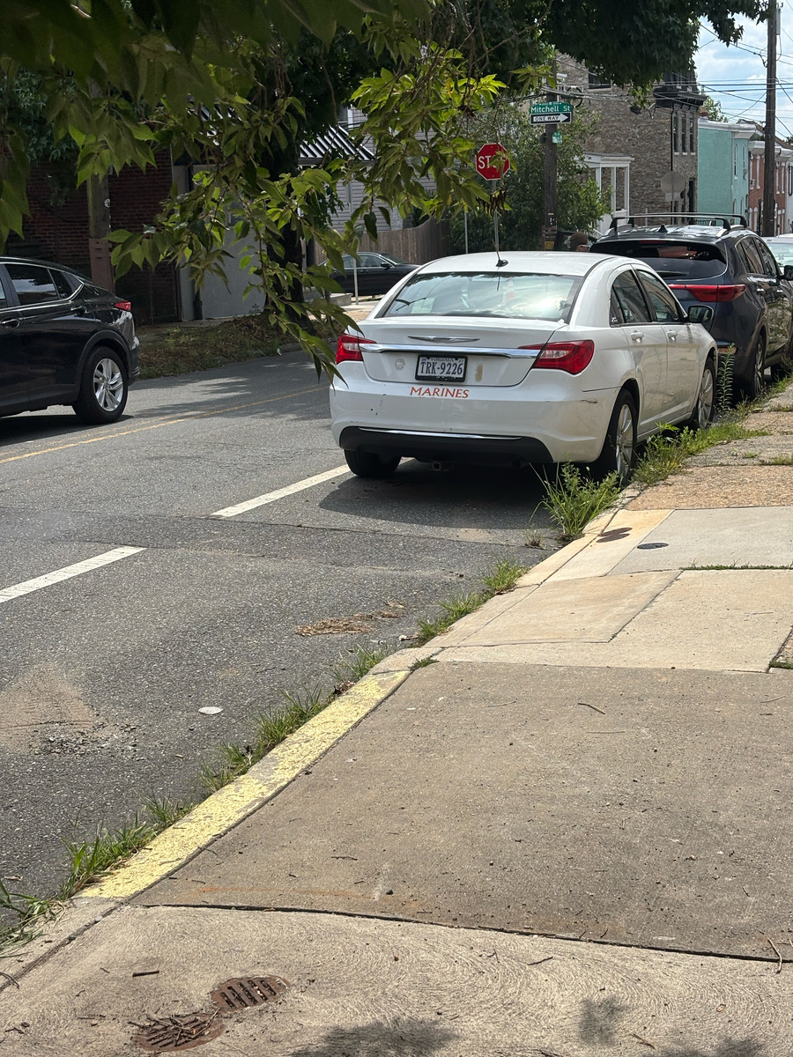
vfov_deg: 36.8
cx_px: 396
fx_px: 1588
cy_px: 528
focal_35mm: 52
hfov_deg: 28.0
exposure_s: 1/2513
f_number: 1.6
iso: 32
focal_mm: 5.96
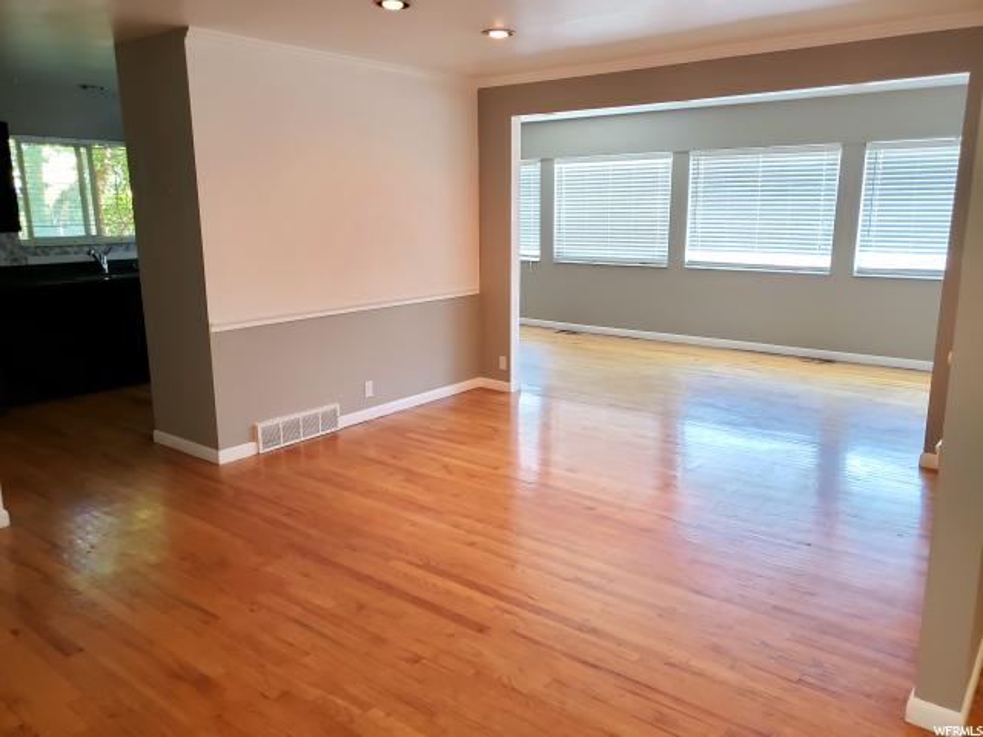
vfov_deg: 53.1
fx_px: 738
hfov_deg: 67.3
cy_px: 368
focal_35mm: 26
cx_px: 492
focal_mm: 4.3
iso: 250
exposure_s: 1/30
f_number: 1.5
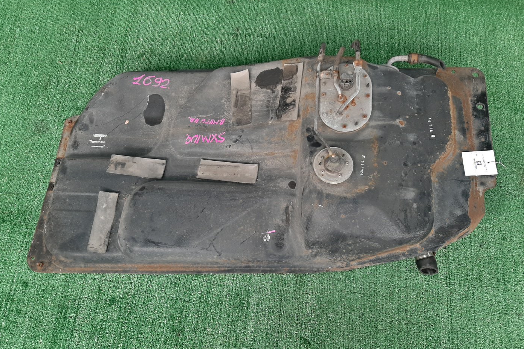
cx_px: 261
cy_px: 186
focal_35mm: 28
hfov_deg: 65.5
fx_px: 407
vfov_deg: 46.4
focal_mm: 3.93
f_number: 1.7
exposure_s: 1/50
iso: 76
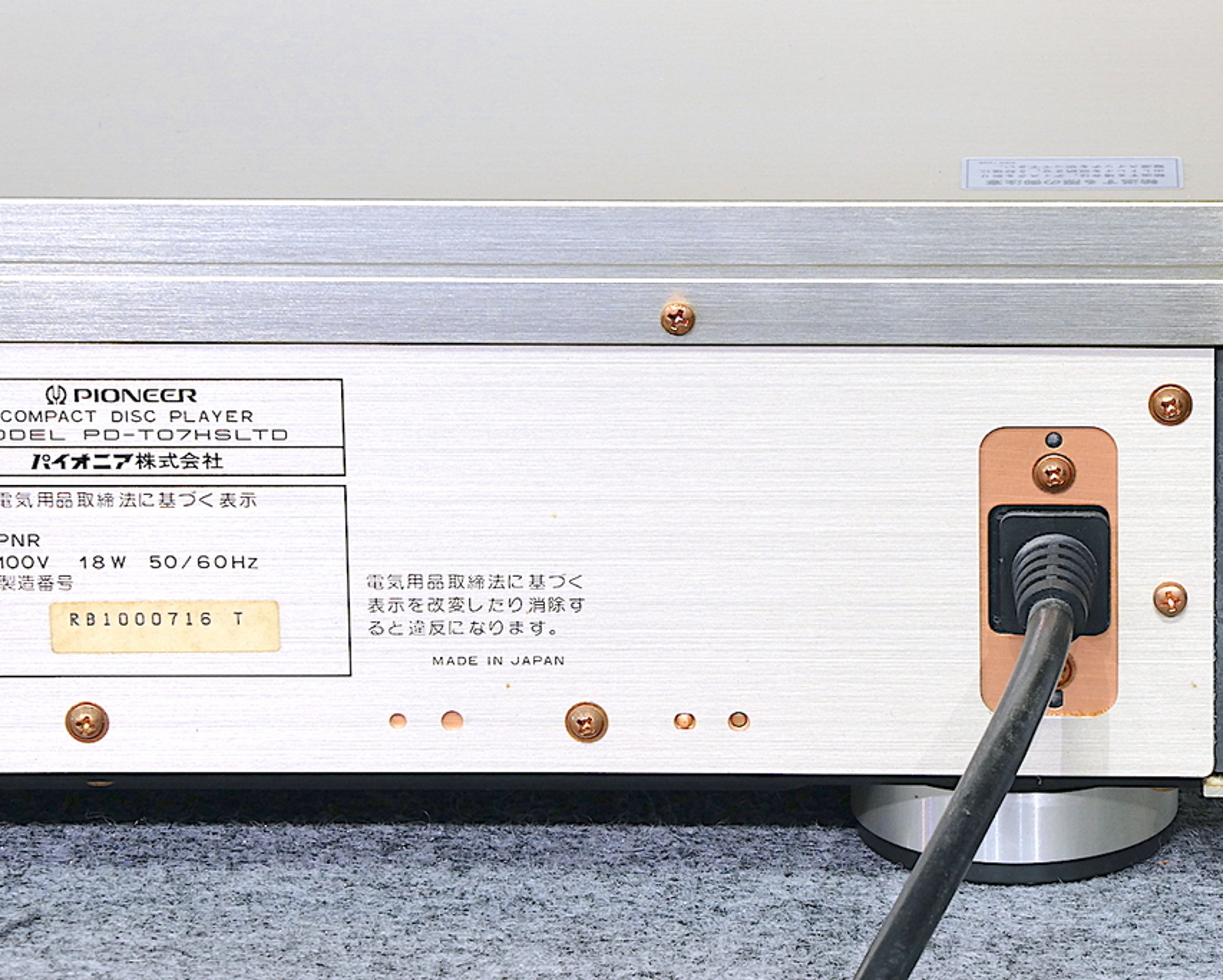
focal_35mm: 235
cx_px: 638
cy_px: 481
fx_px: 8509
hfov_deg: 8.2
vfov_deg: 6.6
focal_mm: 38.4
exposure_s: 1/4
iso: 100
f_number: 5.6
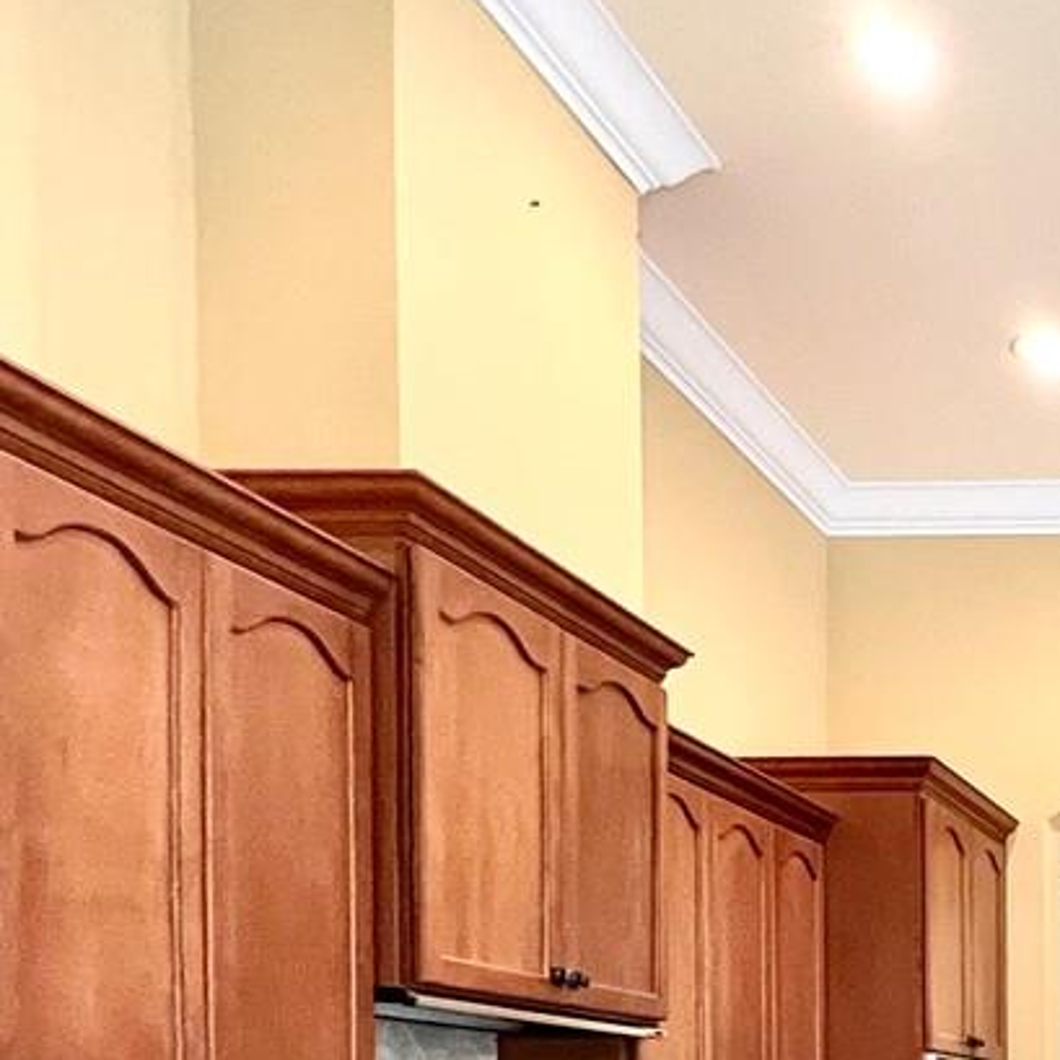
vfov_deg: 32.8
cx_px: 1410
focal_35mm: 45
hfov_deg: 29.5
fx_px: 1559
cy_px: 1171
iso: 400
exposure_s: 1/60
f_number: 1.8
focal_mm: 1.57
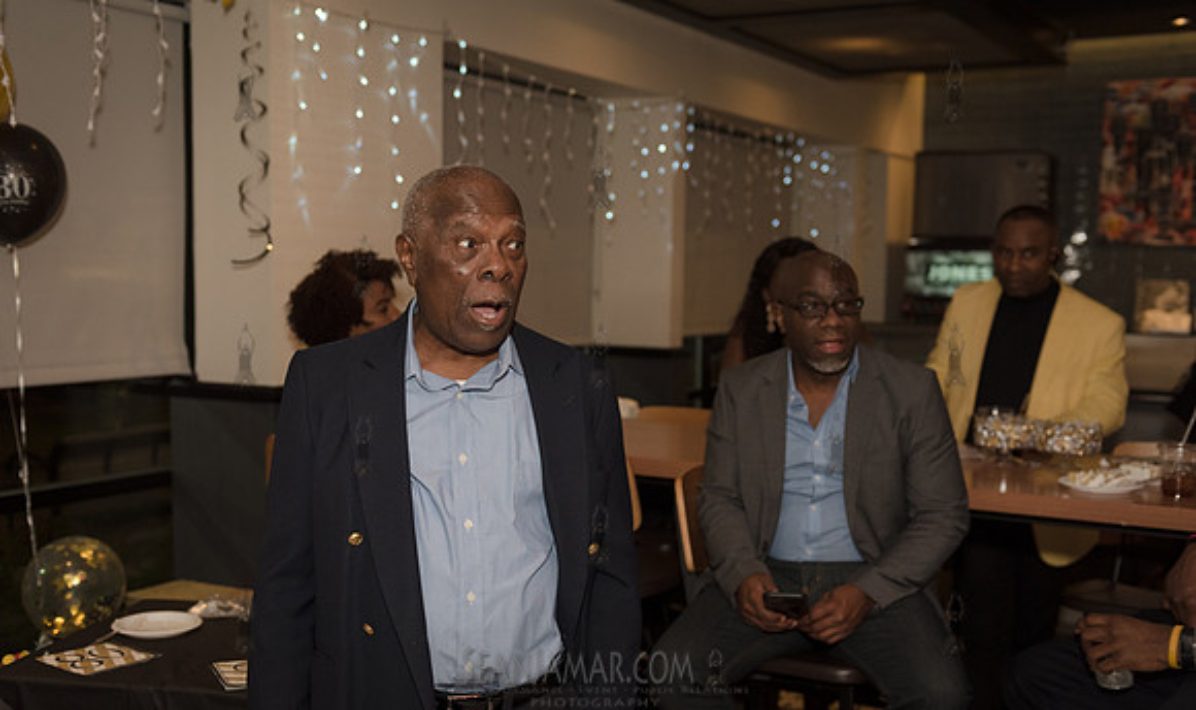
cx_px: 597
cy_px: 400
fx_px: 1265
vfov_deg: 31.3
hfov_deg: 50.6
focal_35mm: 39
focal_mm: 38
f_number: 3.5
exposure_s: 1/400
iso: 1250
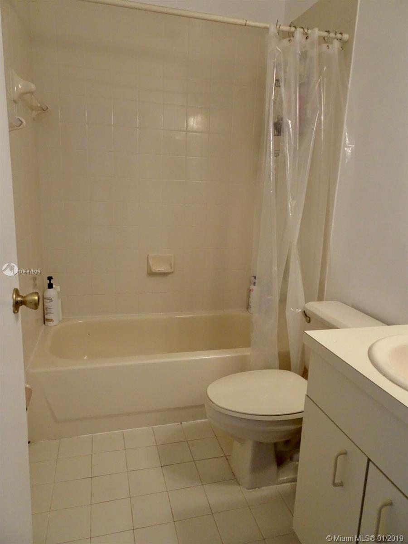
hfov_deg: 56.8
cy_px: 272
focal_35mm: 24
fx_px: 377
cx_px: 204
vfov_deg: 71.6
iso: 500
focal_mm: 4.16
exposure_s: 1/30
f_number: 3.5
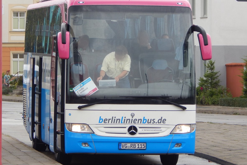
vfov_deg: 4.1
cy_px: 77
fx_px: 2285
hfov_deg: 6.2
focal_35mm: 333
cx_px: 125
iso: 125
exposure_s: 1/80
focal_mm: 56.5
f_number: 5.7
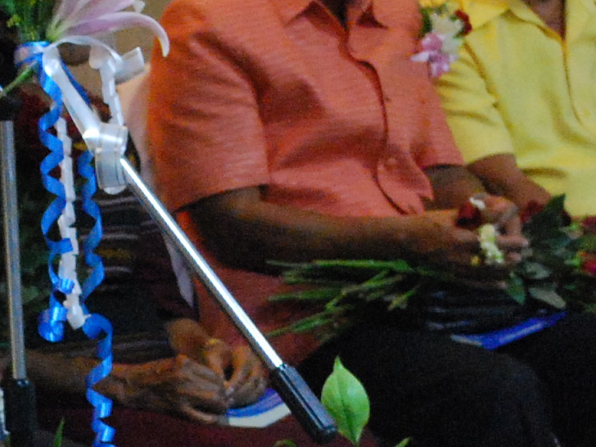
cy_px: 399
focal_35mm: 261
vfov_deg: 5.7
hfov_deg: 7.6
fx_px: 4494
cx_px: 74
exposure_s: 1/25
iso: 1600
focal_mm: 34
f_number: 5.6
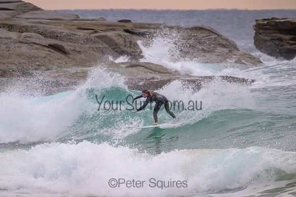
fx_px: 6579
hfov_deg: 2.6
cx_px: 148
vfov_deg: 1.7
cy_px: 98
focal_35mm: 800
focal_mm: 800
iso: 3600
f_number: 11
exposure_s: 1/1250
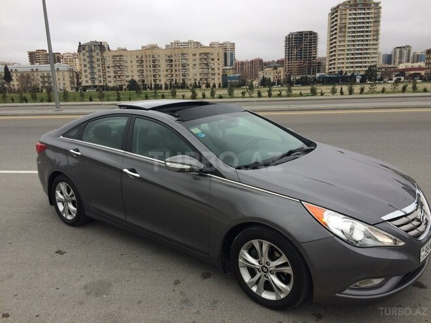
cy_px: 162
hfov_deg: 61.7
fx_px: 361
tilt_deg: -10.6
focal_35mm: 29
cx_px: 216
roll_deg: +1.5
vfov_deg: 48.2
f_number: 2.2
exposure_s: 1/471
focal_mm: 4.15
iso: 32
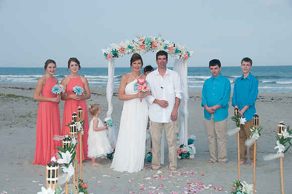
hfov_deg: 29.3
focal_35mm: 69
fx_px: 559
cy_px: 97
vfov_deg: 19.7
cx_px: 146
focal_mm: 46
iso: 100
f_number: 7.1
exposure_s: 1/250
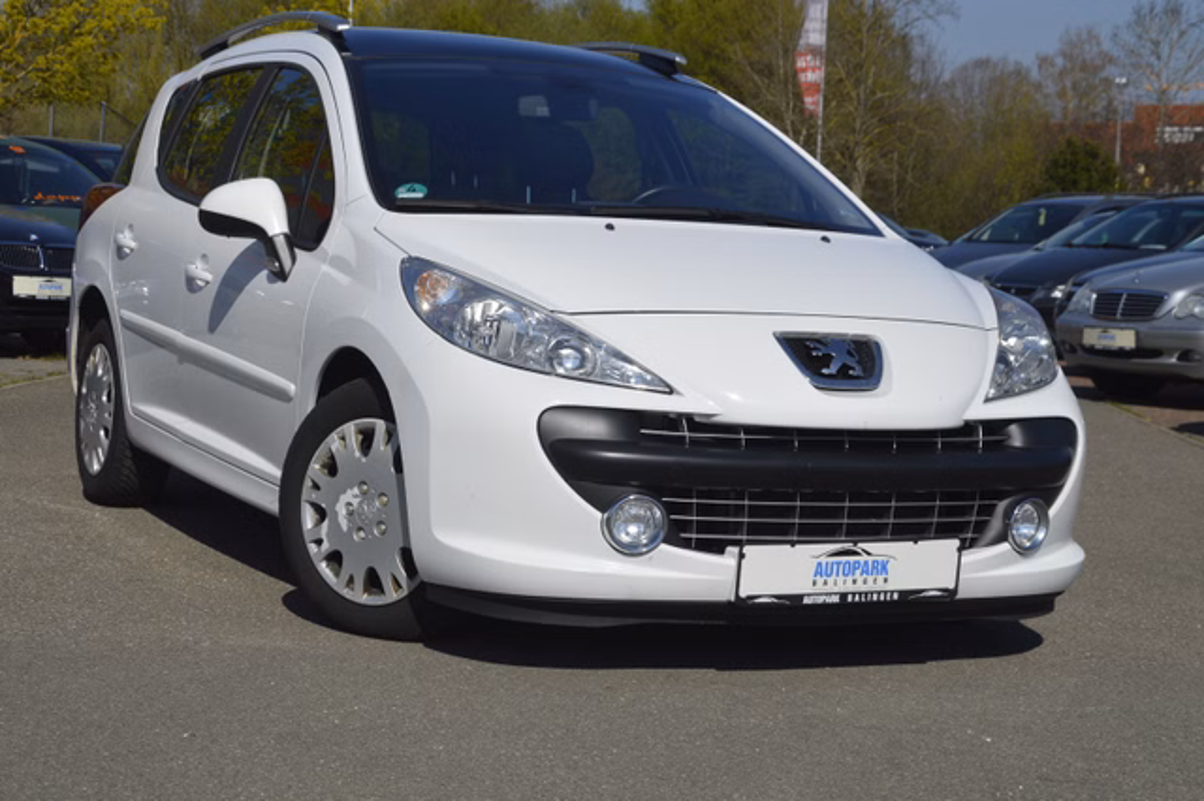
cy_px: 400
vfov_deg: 18.9
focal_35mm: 72
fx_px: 2407
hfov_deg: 28.1
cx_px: 602
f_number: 11
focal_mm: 48
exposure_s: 1/500
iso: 100
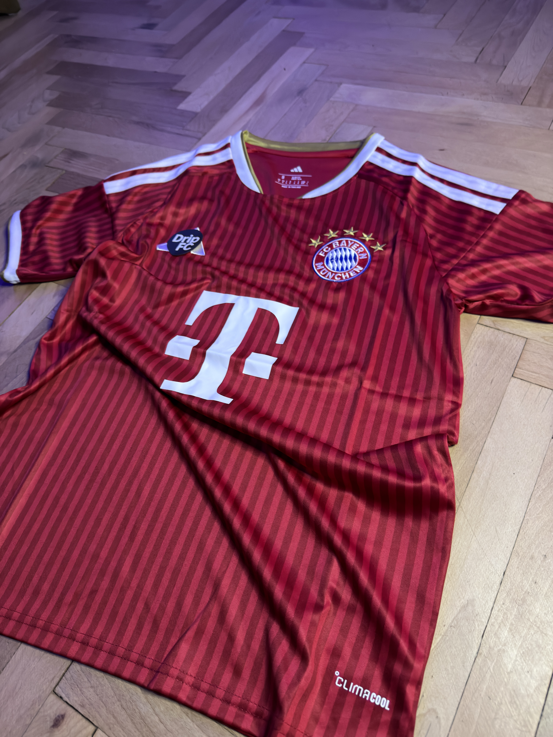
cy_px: 368
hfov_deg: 56.8
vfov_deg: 71.6
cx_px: 276
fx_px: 511
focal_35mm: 24
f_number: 1.78
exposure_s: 1/25
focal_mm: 6.76
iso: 640
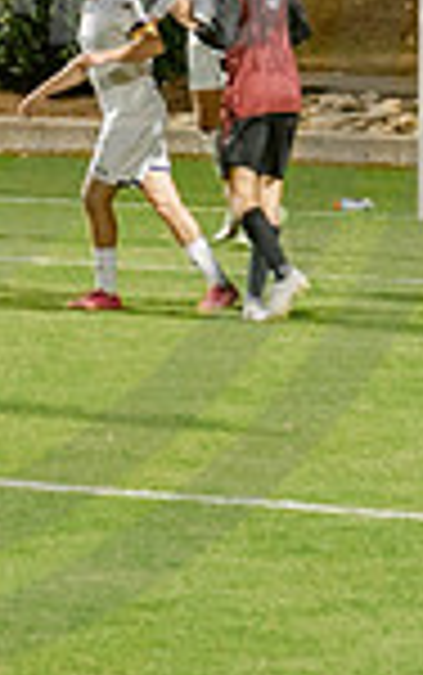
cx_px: -176
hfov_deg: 2.0
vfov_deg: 3.2
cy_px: -12
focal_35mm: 664
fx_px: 12224
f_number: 4
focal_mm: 70
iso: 2000
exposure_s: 1/160
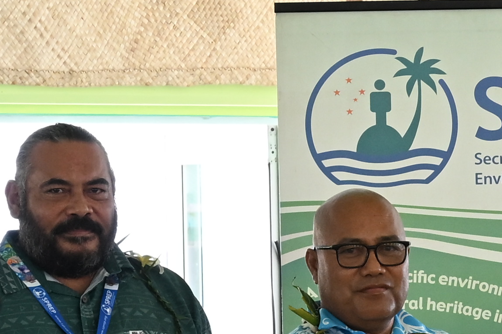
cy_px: 410
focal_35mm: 425
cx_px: 815
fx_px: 5924
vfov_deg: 3.2
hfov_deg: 4.8
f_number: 11
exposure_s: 1/125
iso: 1100
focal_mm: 81
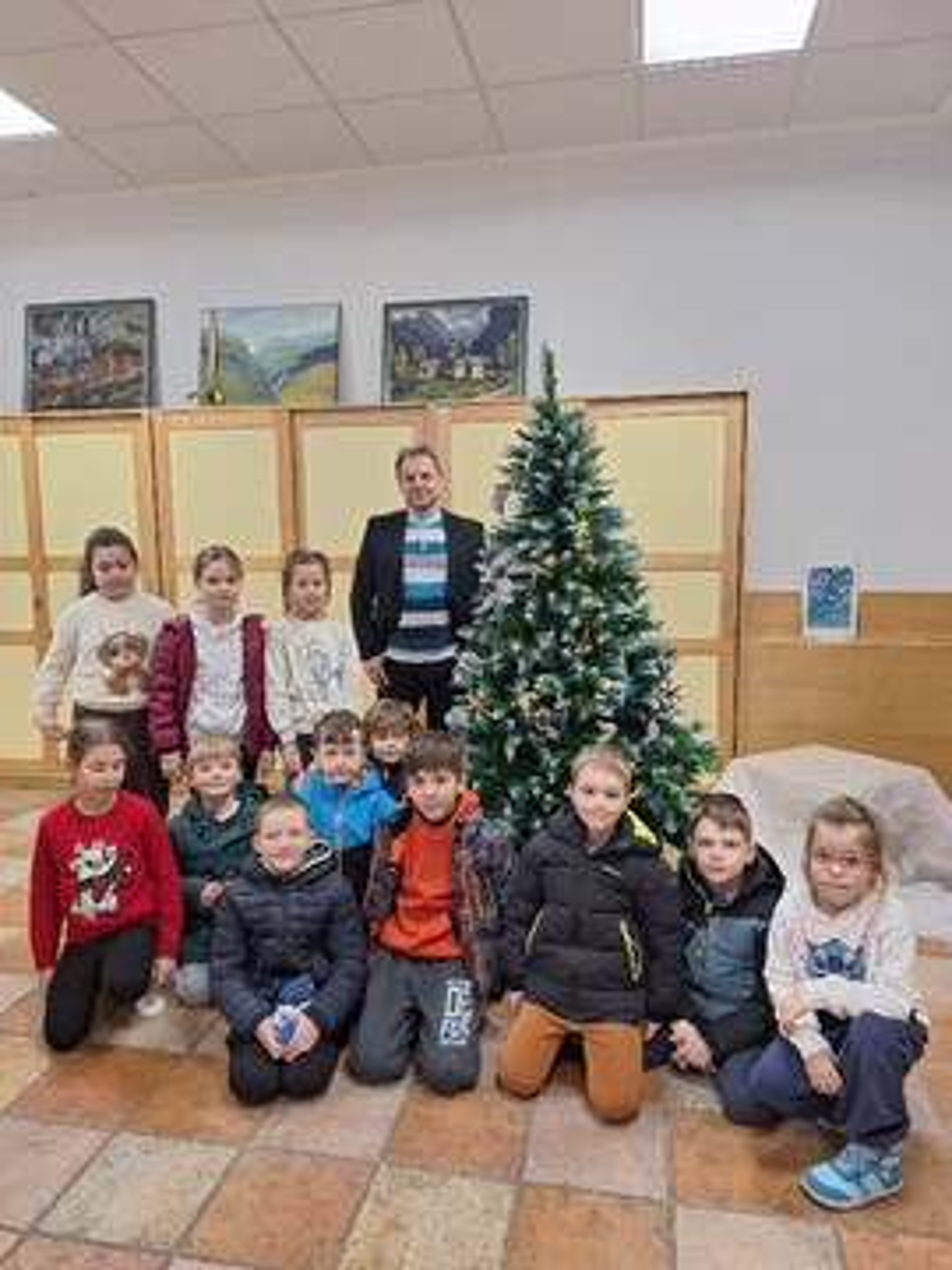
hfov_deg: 58.9
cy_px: 635
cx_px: 476
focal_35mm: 23
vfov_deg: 73.9
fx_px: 843
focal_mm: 5.54
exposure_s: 1/50
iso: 160
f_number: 1.8
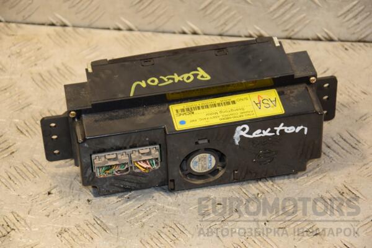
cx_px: 186
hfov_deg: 16.1
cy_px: 124
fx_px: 1317
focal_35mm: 128
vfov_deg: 10.8
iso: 800
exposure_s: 1/160
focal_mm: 85
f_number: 5.6
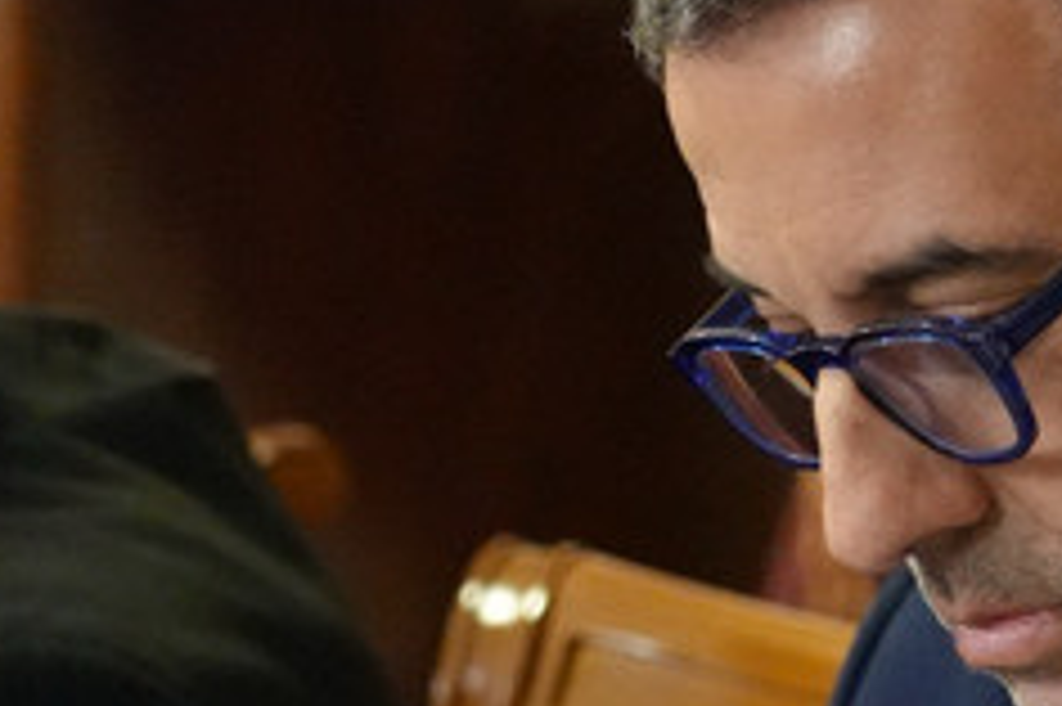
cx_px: 760
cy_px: 340
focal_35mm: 277
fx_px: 8166
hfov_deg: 7.4
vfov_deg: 5.0
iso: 12800
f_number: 4
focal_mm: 68
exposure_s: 1/60
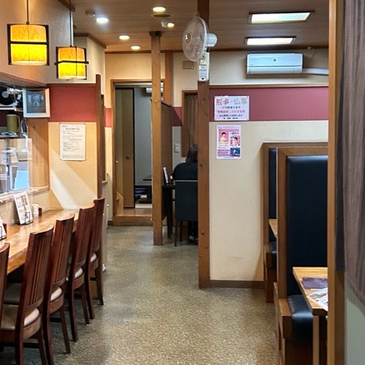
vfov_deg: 40.0
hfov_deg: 40.0
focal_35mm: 42
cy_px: 175
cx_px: 167
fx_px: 501
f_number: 1.5
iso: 400
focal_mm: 5.7
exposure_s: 1/40
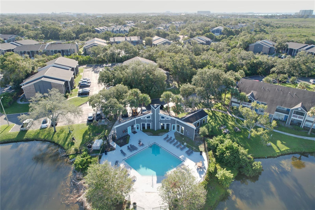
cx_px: 158
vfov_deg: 57.2
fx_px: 192
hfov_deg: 78.6
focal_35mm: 22
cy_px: 105
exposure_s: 1/160
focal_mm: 8.38
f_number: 2.8
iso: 100
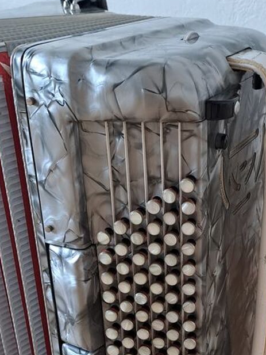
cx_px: 182
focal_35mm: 54
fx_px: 553
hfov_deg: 26.9
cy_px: 255
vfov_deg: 35.0
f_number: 1.8
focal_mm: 4.65
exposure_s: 1/50
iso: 100
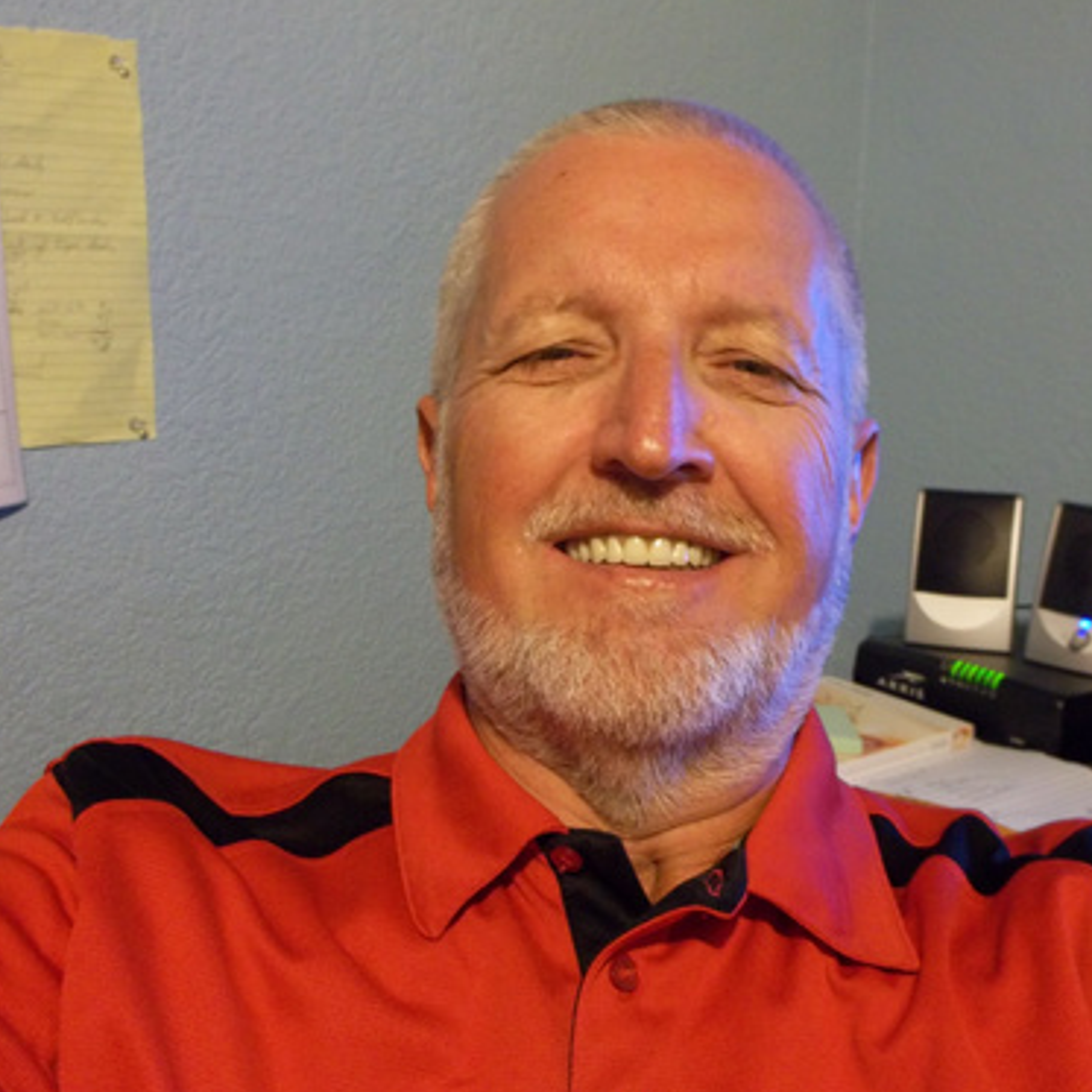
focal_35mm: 40
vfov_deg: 41.9
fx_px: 1428
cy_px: 550
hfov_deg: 41.7
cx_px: 659
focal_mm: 5.9
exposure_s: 1/8
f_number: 3.3
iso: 256
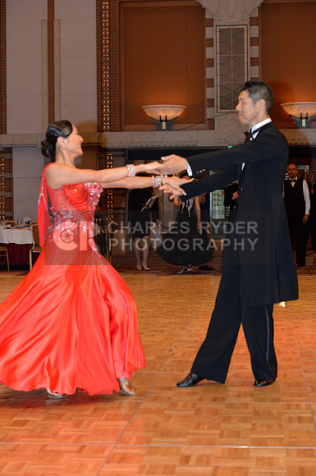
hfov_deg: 19.4
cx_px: 158
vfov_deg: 28.9
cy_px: 238
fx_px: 924
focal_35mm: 70
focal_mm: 70
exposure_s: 1/250
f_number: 5.6
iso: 1600
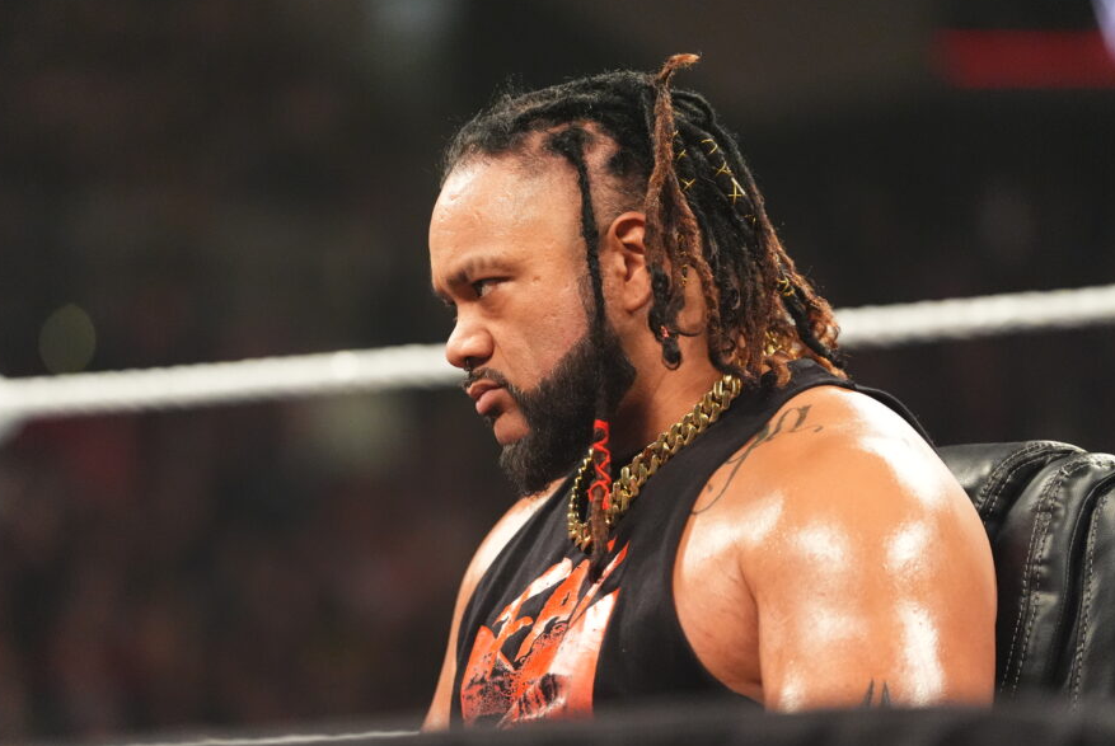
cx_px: 512
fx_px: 6698
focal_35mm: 216
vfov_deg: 6.4
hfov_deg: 9.5
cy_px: 406
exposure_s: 1/640
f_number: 2.8
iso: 6400
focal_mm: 185
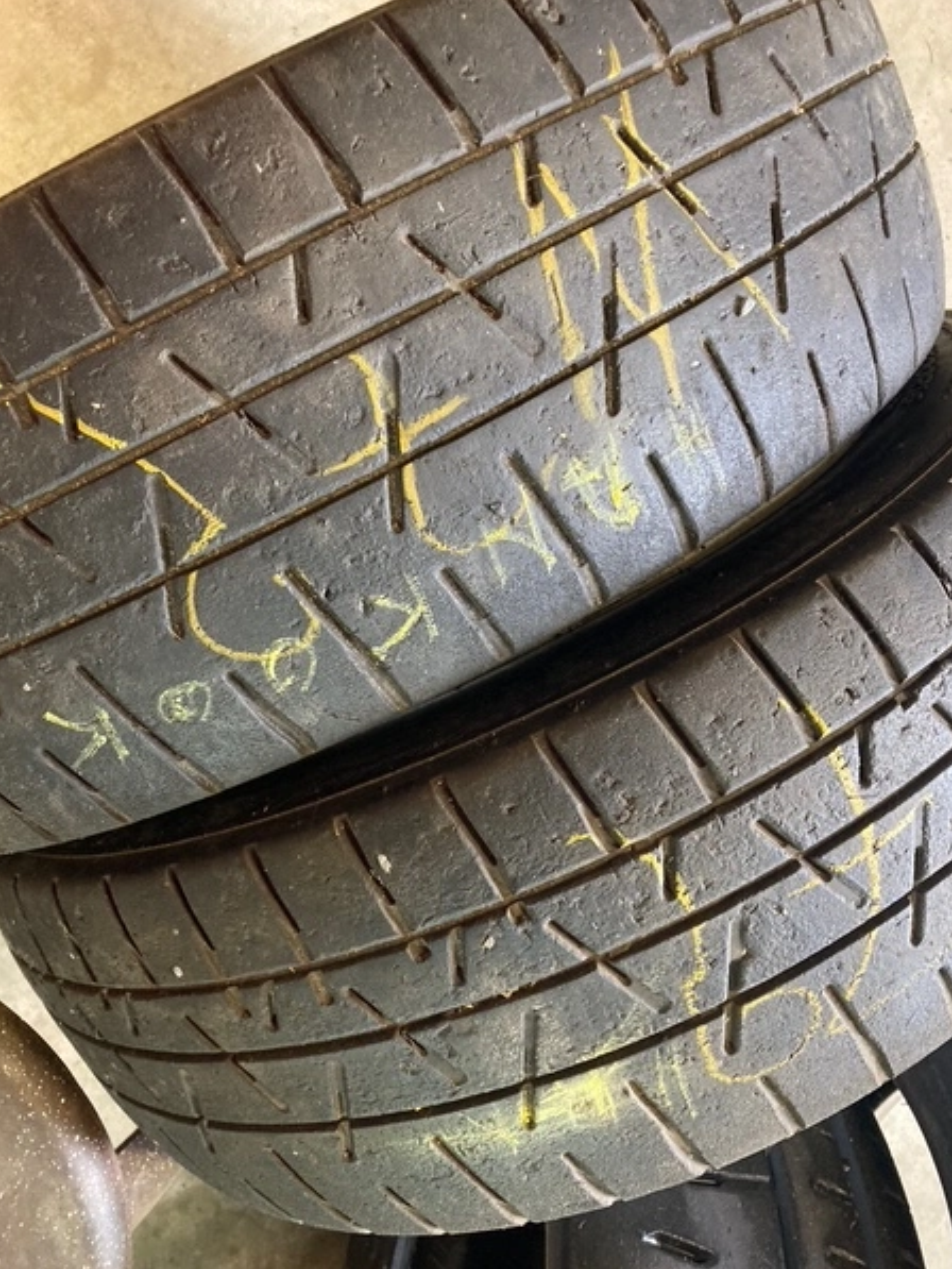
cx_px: 493
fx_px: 1100
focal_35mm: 30
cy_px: 644
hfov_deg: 46.8
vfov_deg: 60.0
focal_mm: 3.99
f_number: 1.8
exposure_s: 1/33
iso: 320
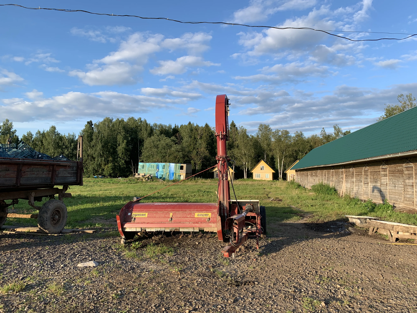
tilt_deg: +0.8
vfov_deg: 53.1
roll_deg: +1.1
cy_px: 156
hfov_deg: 67.3
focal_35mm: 26
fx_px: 313
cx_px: 208
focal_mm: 4.25
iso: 25
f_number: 1.8
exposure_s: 1/1001
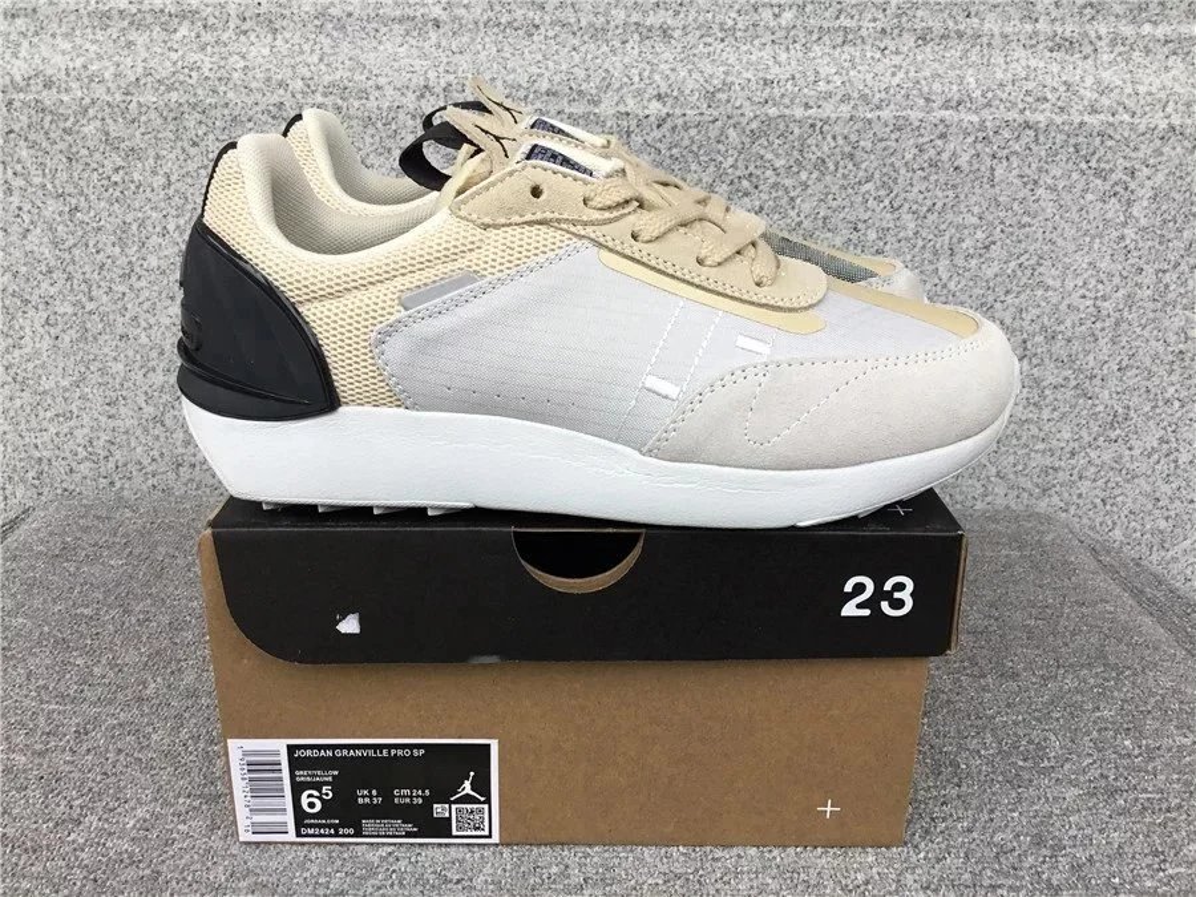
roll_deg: -1.0
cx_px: 598
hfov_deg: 58.4
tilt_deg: -19.0
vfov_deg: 45.4
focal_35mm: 31
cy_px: 448
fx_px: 1071
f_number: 2.4
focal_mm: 3.3
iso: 25
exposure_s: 1/255
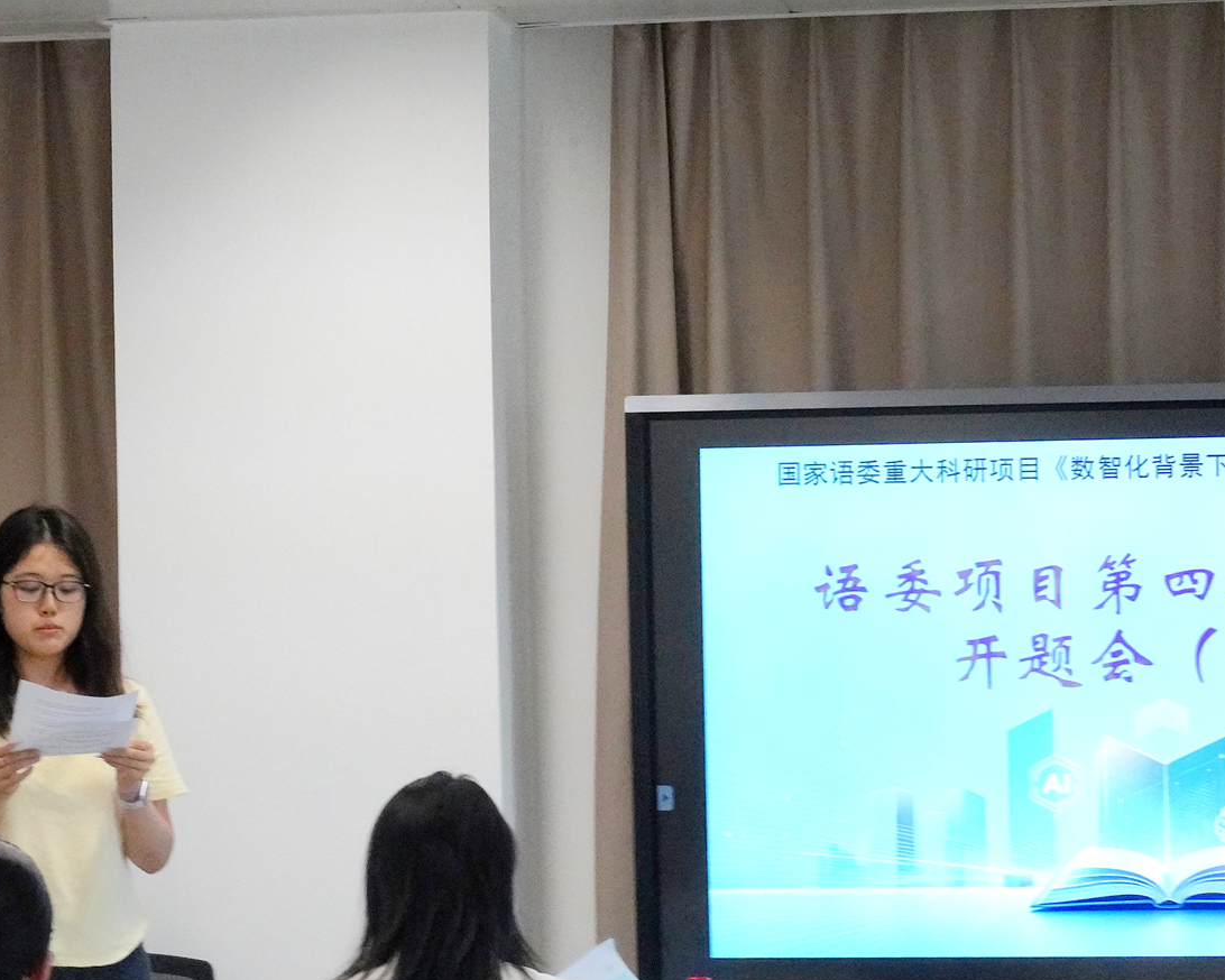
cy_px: 824
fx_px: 4787
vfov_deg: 11.6
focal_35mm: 132
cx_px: 443
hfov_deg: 14.6
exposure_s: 1/40
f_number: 22
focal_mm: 64
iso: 6400
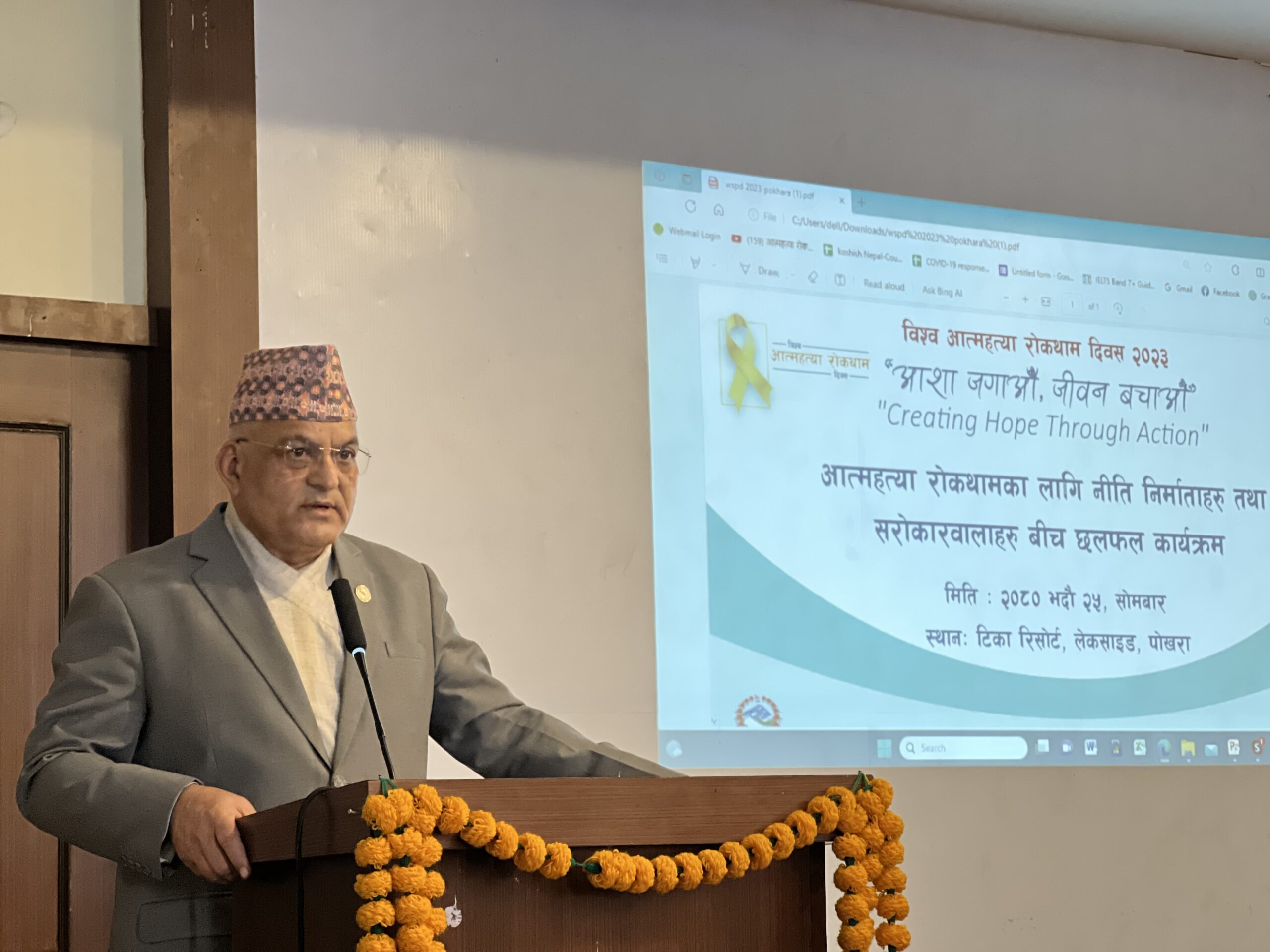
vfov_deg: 19.1
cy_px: 476
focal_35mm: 77
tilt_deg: +6.8
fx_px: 2825
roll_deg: +1.2
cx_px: 635
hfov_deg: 25.3
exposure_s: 1/14
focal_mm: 9
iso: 500
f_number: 2.8
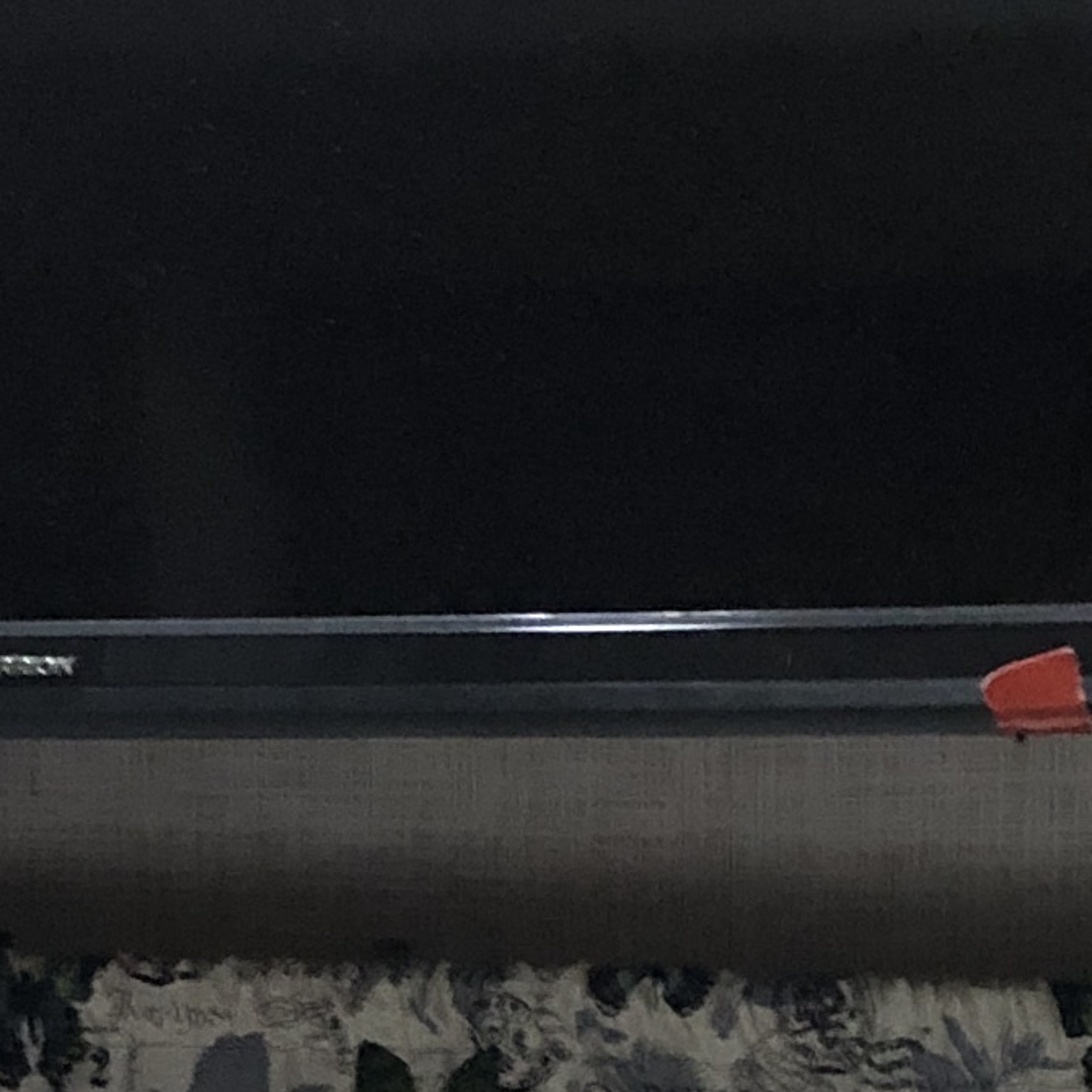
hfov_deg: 11.7
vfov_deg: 11.5
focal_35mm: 149
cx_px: 649
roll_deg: +0.1
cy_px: 1302
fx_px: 5318
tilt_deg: -8.7
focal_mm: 3.99
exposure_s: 1/4
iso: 100
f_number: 1.8
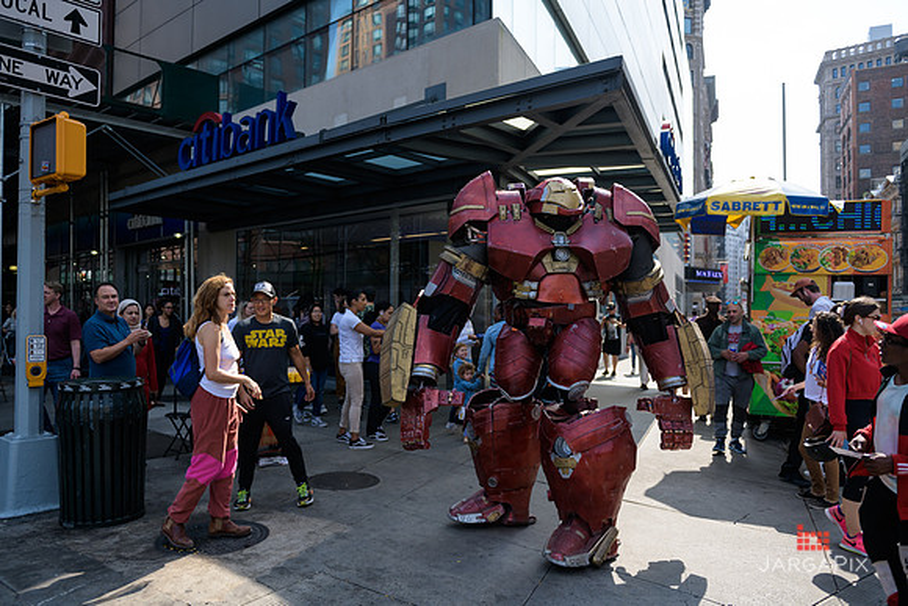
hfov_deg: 67.4
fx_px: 681
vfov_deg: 48.0
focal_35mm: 27
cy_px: 303
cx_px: 454
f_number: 3.2
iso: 200
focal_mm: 27
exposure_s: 1/2000
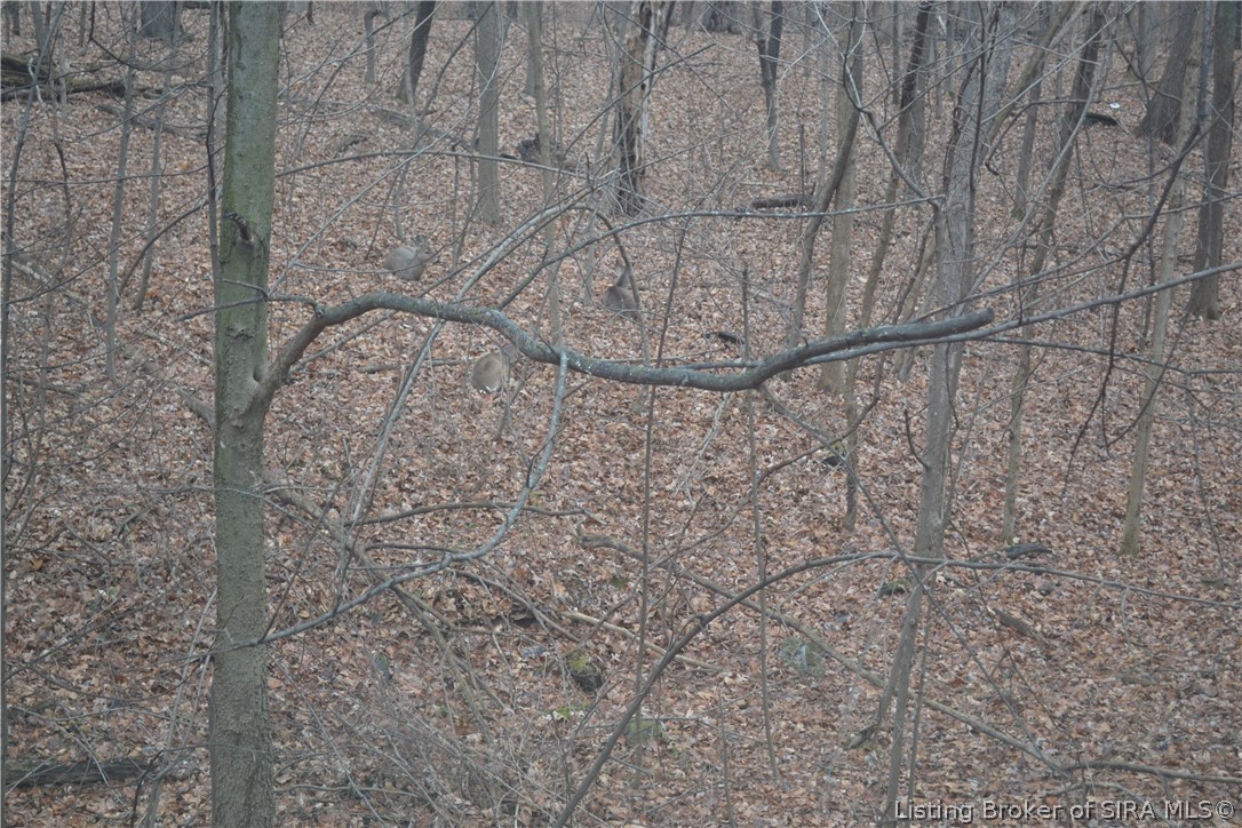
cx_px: 621
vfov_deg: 22.6
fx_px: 2070
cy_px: 414
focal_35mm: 60
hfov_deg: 33.4
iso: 400
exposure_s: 1/50
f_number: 5.3
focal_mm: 40
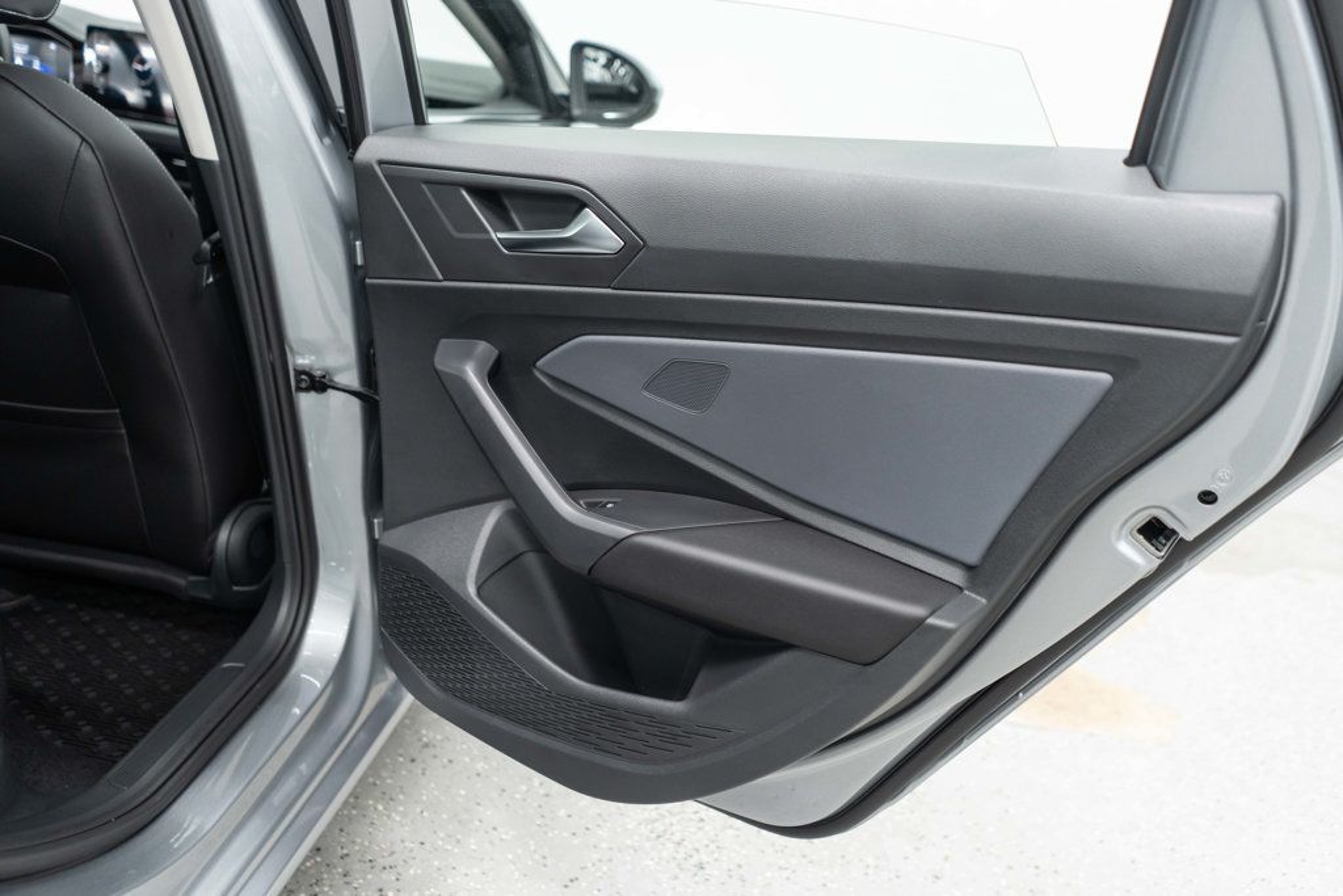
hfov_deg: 65.5
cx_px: 672
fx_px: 1045
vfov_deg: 46.4
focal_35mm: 28
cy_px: 448
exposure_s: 1/50
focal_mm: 28
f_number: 3.2
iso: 800
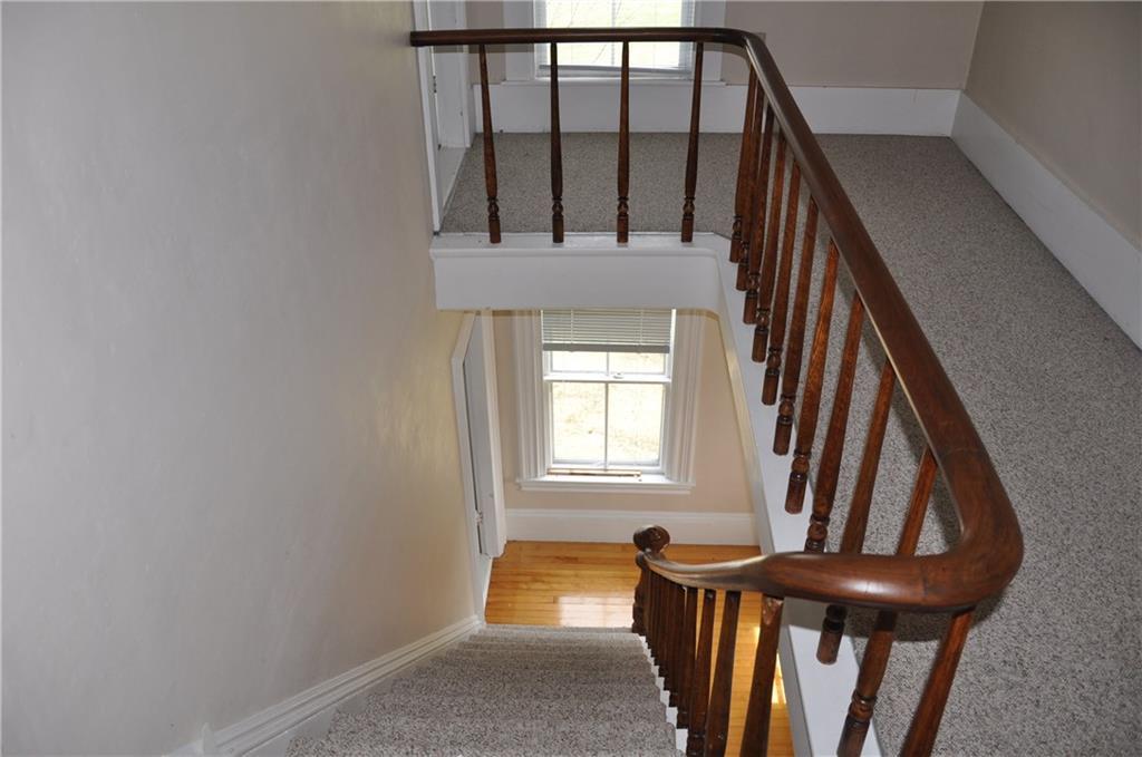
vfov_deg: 47.8
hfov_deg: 67.5
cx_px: 571
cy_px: 378
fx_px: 855
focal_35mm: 27
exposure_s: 1/200
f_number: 3.5
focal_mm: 18
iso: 320
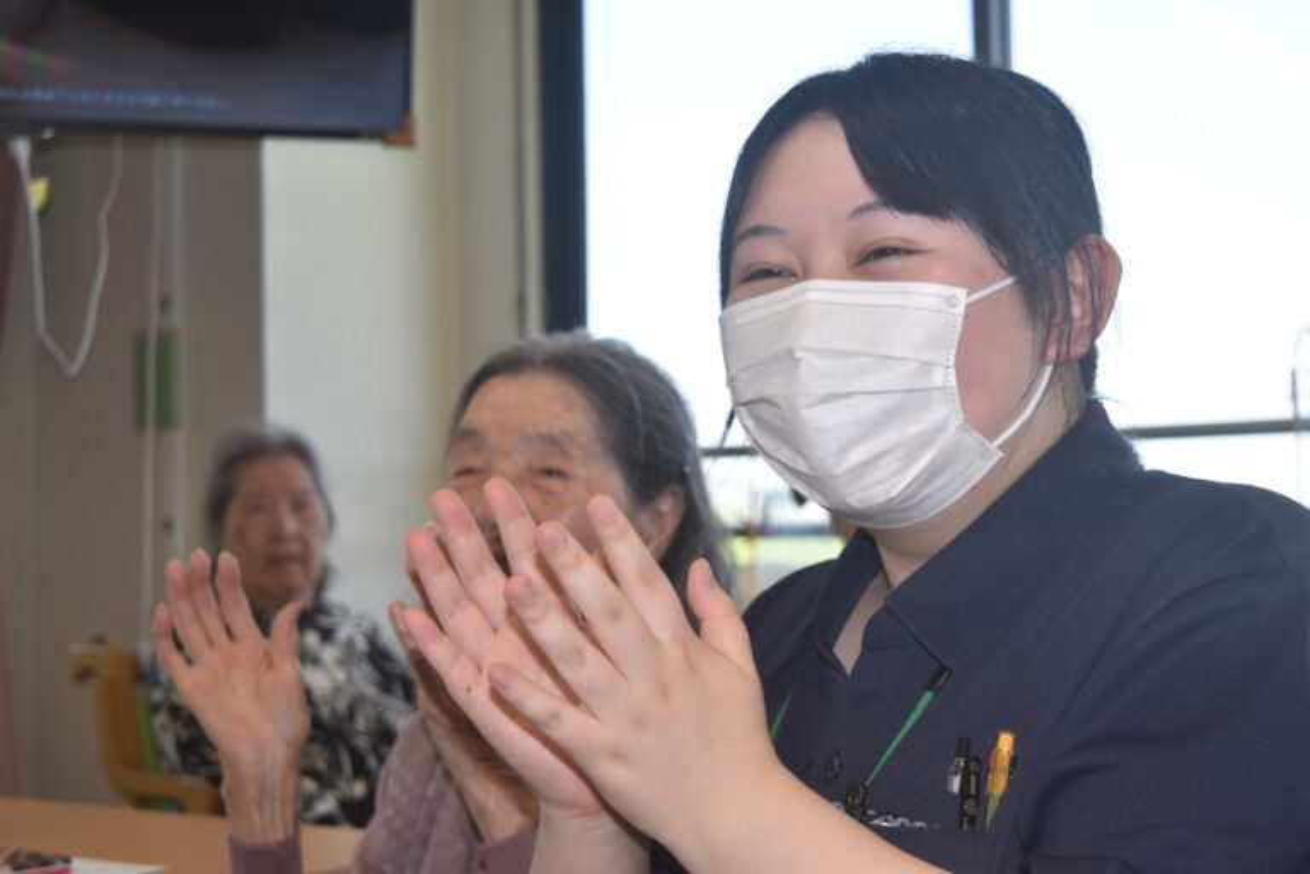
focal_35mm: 57
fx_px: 2074
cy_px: 437
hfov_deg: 35.1
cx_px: 655
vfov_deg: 23.8
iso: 125
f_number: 5.6
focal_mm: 38
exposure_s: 1/125
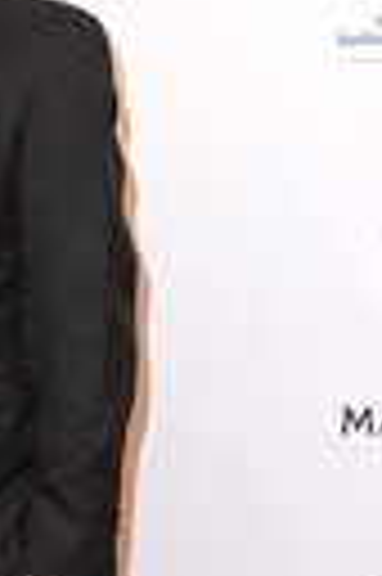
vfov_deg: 13.1
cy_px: 504
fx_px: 2490
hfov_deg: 8.6
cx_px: -162
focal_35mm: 156
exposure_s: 1/250
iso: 400
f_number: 6.3
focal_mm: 50
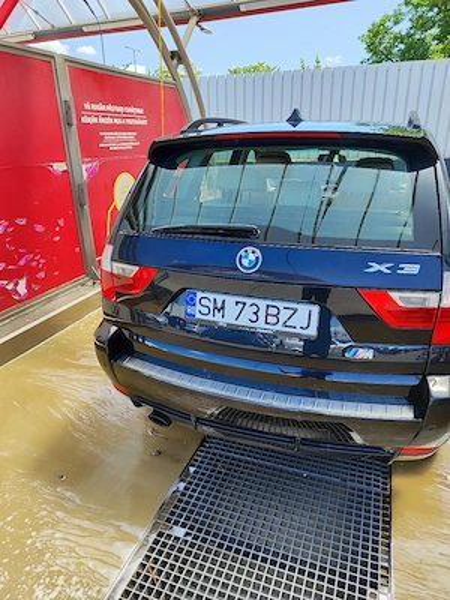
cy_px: 300
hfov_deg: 58.9
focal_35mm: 23
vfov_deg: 73.9
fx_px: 399
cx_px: 225
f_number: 1.88
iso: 50
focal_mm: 5.59
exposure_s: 1/244
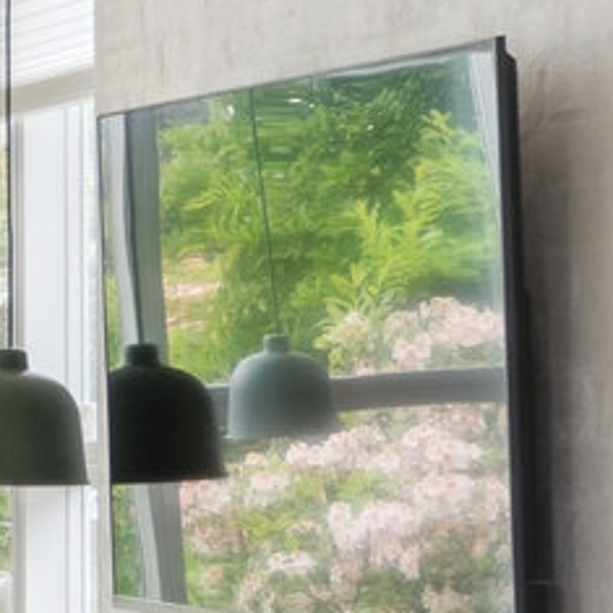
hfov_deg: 7.2
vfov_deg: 9.9
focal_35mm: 177
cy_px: 423
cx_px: -1876
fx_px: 3546
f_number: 7.1
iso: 800
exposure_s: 1/50
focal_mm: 24
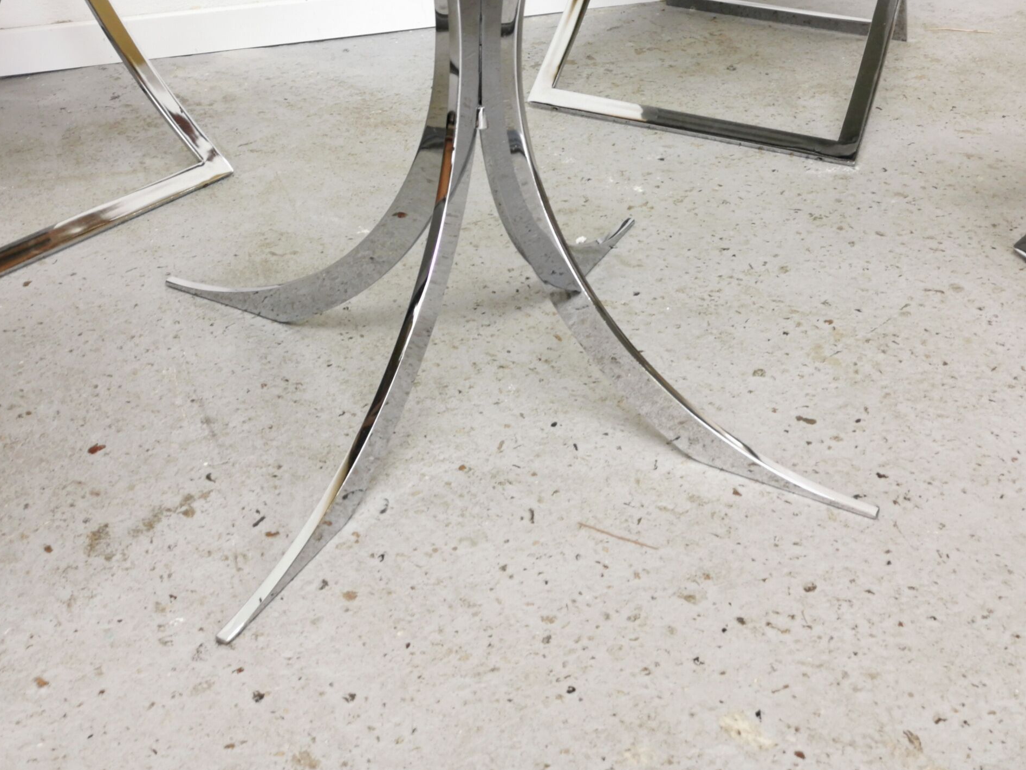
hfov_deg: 36.8
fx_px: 1541
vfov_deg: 26.8
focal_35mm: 52
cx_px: 490
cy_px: 36
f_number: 1.8
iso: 125
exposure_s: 1/50
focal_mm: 5.58
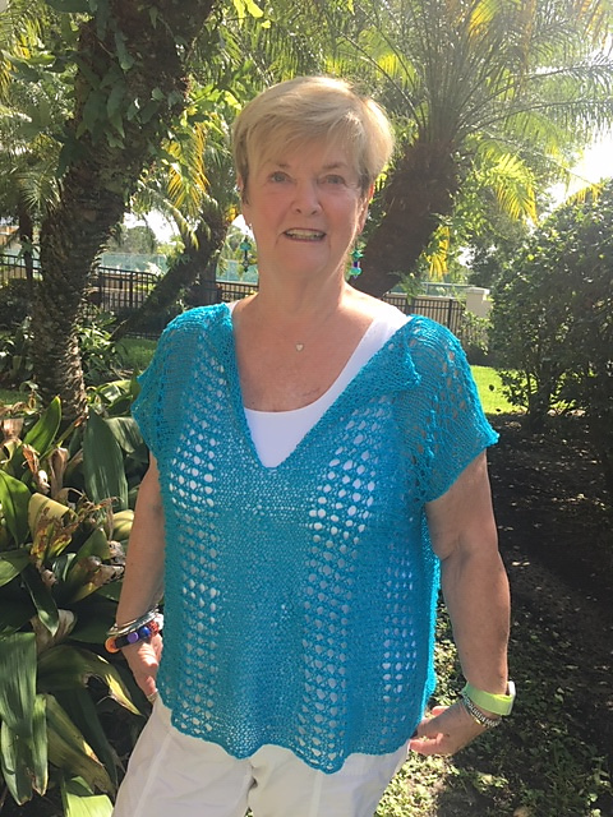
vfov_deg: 61.7
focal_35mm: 29
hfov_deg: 48.2
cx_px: 306
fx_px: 685
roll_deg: -4.1
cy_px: 408
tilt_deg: -9.1
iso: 25
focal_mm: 4.15
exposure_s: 1/319
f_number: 2.2
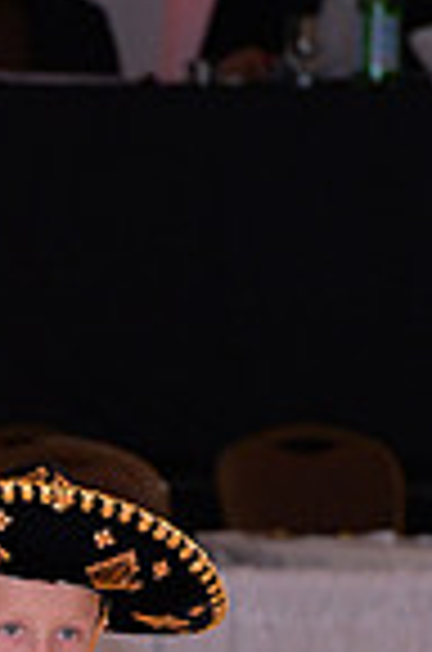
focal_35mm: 802
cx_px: -277
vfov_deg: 2.6
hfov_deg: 1.7
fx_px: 14504
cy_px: 944
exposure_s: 1/250
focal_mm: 200
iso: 2000
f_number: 6.3
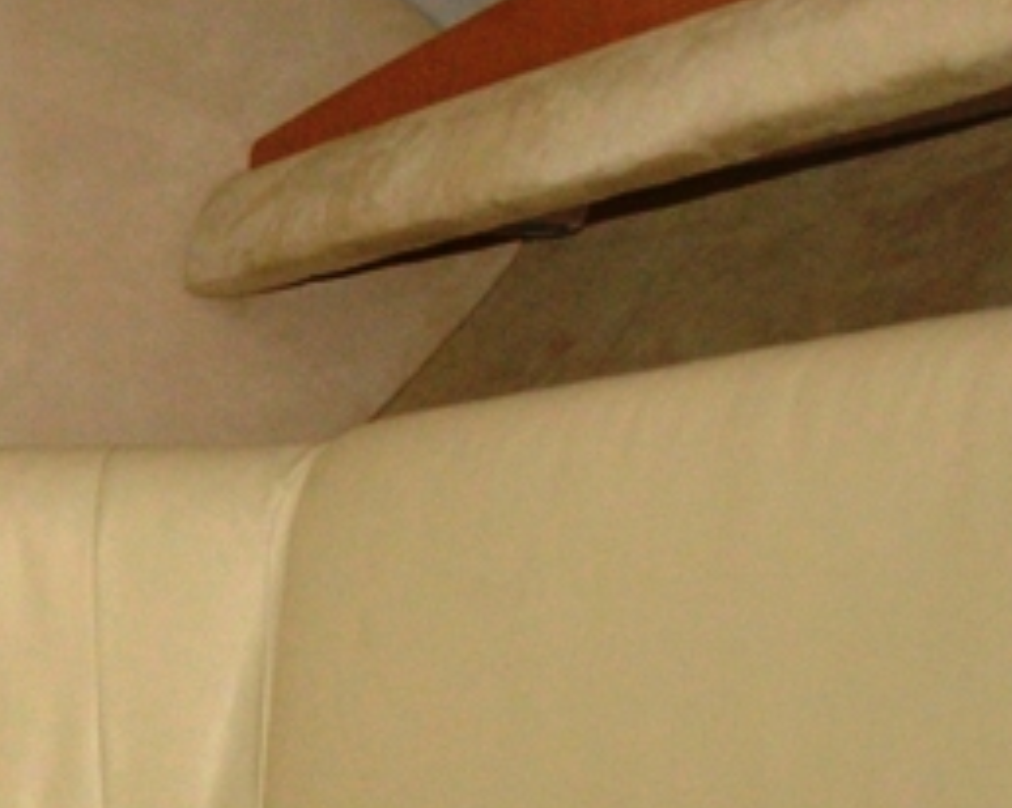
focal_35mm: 128
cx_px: -588
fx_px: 3831
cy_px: 694
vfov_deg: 12.0
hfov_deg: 13.9
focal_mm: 26
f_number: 3.8
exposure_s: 1/125
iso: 2200
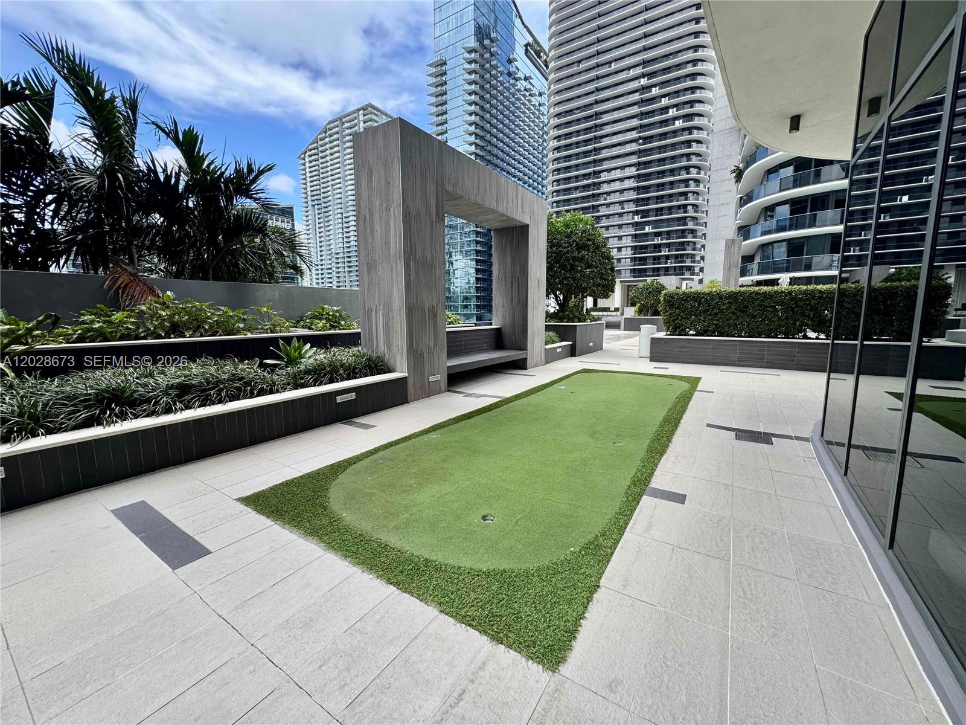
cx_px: 483
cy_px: 362
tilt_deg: -7.4
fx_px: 391
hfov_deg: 102.1
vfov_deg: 85.7
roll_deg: -0.2
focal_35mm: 14
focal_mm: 2.22
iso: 40
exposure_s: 1/220
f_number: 2.2
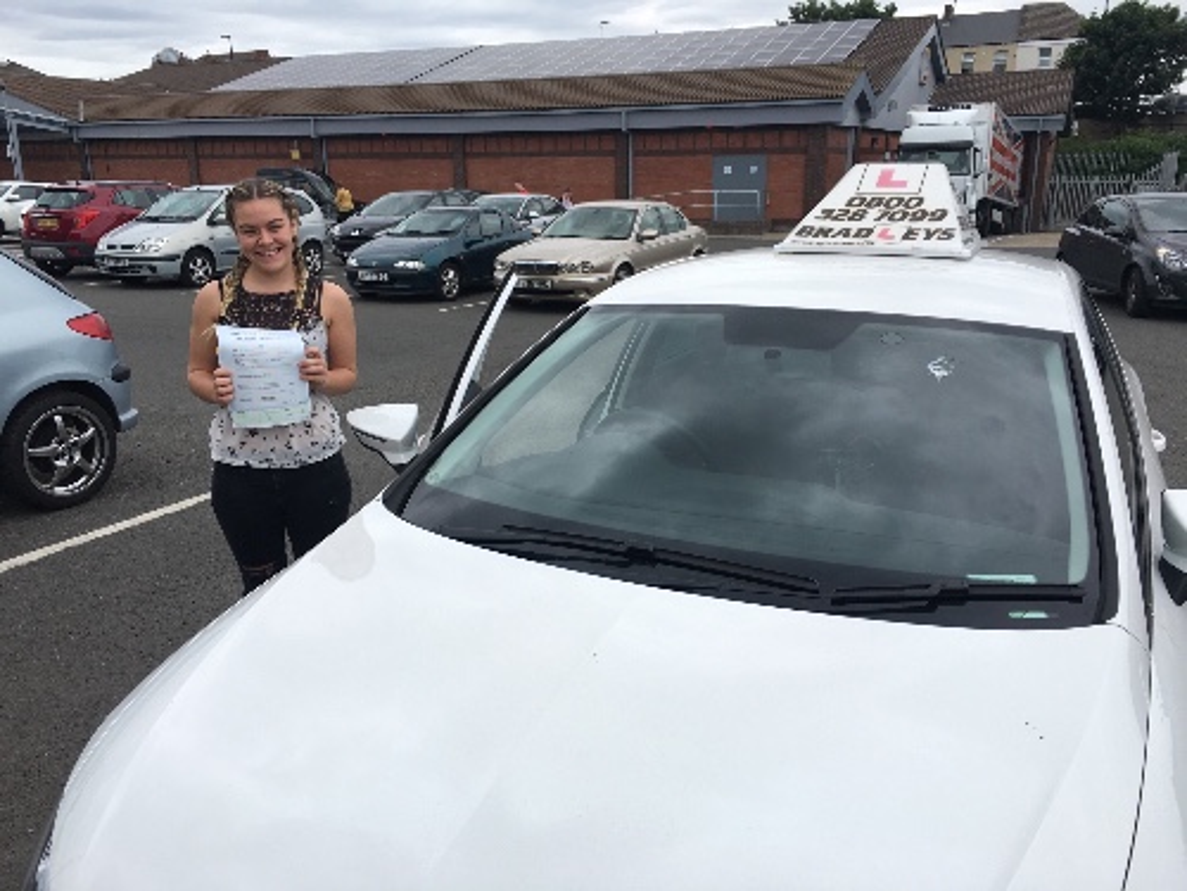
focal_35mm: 29
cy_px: 446
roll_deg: -0.9
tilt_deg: -14.4
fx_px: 994
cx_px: 594
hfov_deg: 61.7
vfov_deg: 48.2
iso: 25
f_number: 2.2
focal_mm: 4.15
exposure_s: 1/1099
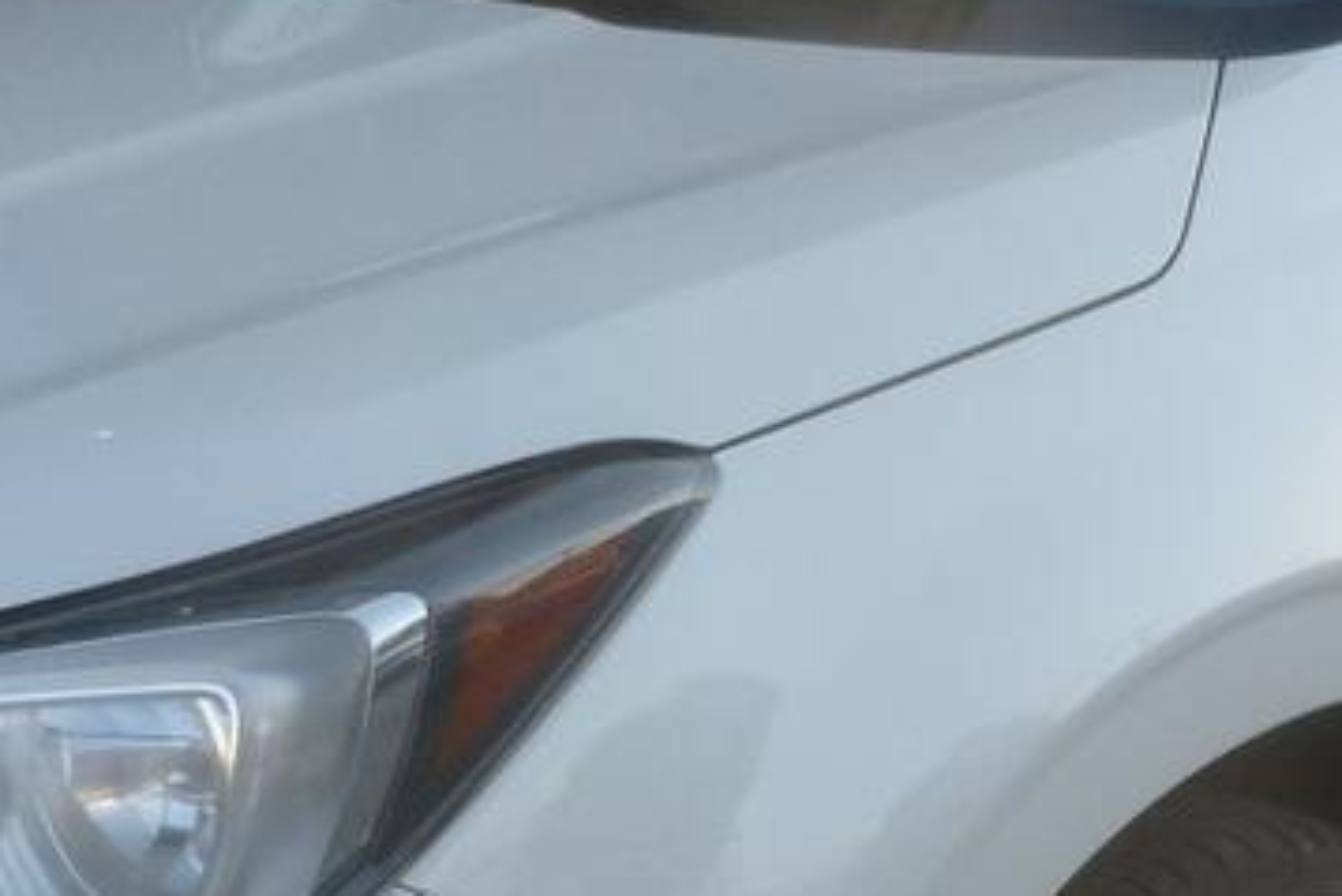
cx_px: 832
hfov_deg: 19.6
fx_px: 3878
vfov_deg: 13.1
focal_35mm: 104
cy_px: 667
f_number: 3.3
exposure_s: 1/125
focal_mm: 5
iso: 100
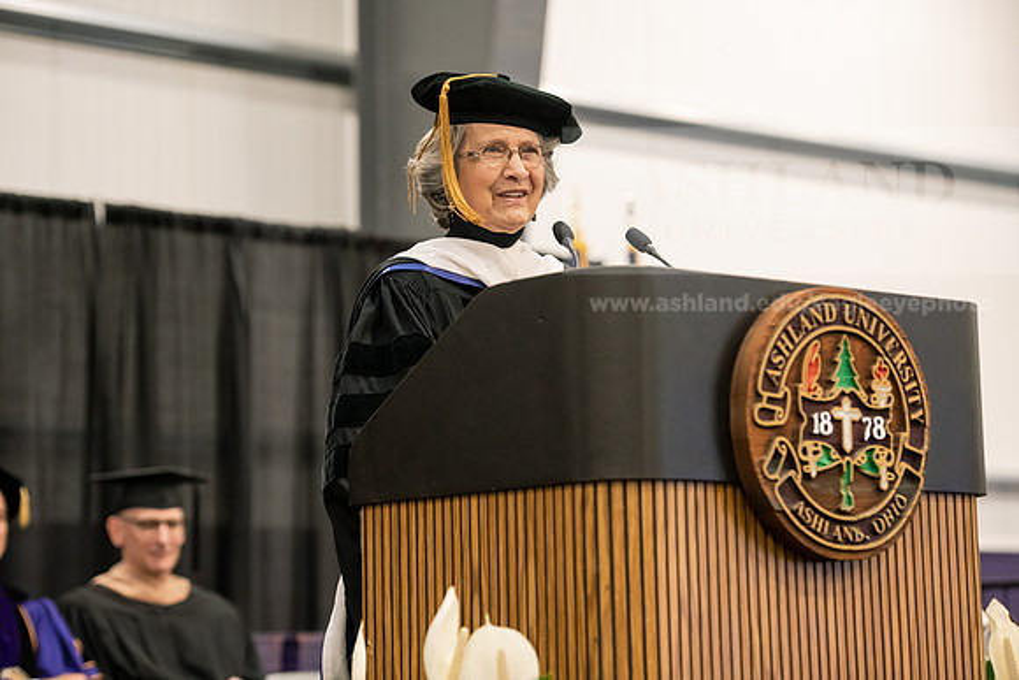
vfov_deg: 13.4
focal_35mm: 102
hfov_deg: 20.0
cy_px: 340
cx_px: 510
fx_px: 2888
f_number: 3.5
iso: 3200
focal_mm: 102
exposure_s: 1/200
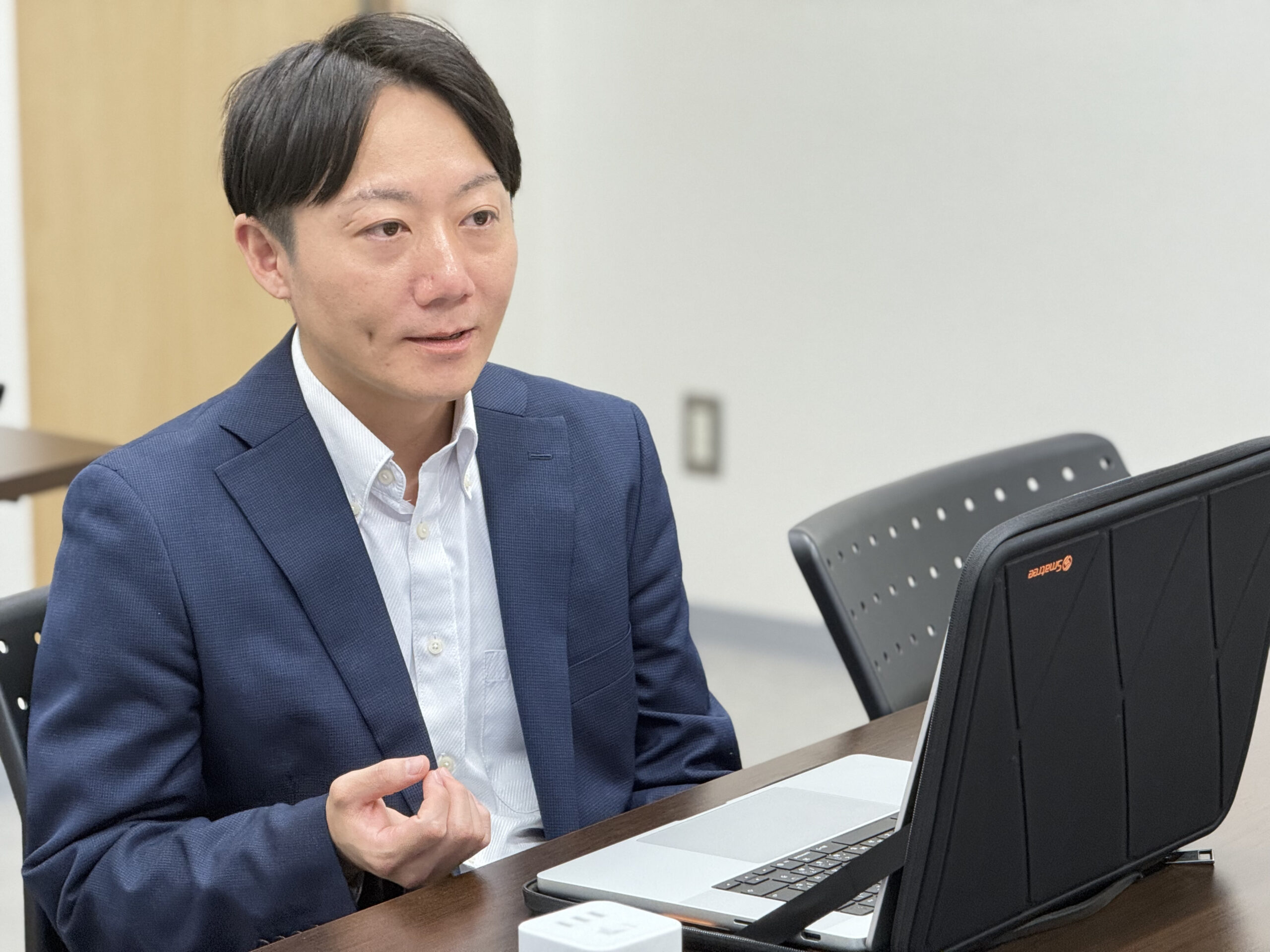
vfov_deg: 12.3
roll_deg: +0.3
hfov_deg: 16.4
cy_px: 476
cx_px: 635
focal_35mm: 120
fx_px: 4403
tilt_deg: -11.3
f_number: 2.8
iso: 320
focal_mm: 15.66
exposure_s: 1/60
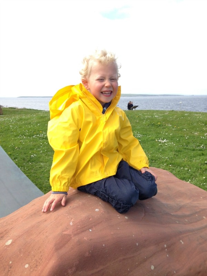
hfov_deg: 42.9
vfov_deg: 55.4
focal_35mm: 33
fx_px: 263
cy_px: 138
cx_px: 104
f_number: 2.4
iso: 50
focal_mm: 4.12
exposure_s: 1/602
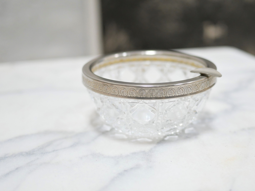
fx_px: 346
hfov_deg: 40.4
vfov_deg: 30.9
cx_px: 140
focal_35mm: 47
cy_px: 108
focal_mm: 20
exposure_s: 1/60
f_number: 1.7
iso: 800
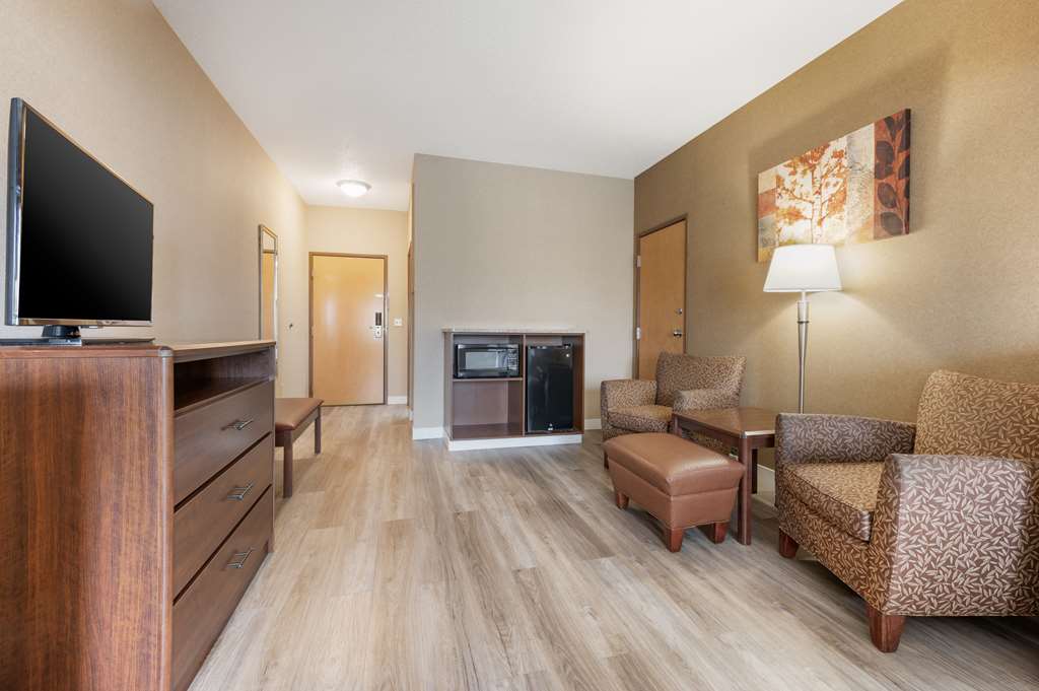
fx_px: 433
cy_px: 346
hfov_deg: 100.4
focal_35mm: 15
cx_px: 520
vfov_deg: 77.2
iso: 200
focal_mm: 15
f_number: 10
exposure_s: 1/4
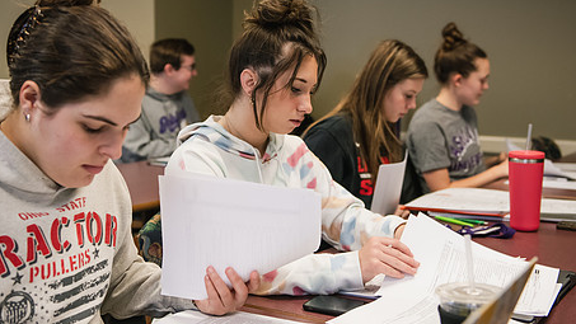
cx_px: 254
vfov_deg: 23.5
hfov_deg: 40.5
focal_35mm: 51
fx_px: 779
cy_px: 133
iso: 1250
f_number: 3.2
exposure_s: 1/200
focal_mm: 38
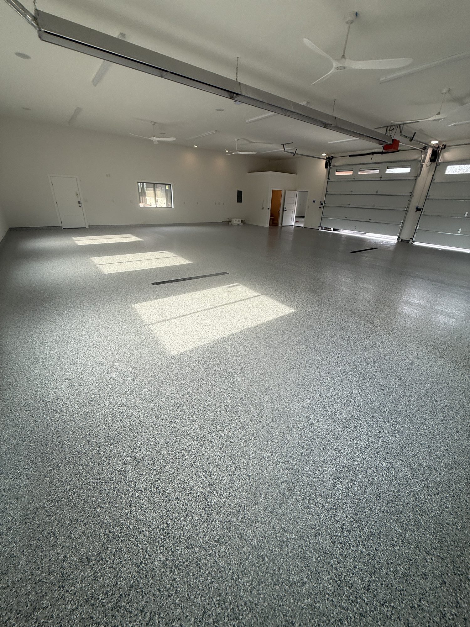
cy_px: 314
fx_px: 253
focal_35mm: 14
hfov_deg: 85.7
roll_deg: -3.9
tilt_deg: -21.2
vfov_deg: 102.1
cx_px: 235
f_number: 2.2
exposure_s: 1/112
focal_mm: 2.22
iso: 50
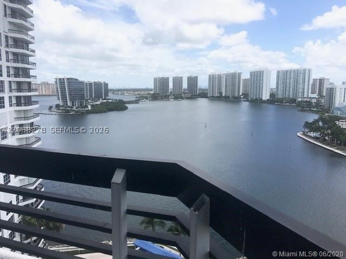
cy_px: 130
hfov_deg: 61.7
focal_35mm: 29
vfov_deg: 48.2
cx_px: 173
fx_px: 290
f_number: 2.2
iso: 25
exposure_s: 1/2404
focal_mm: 4.15
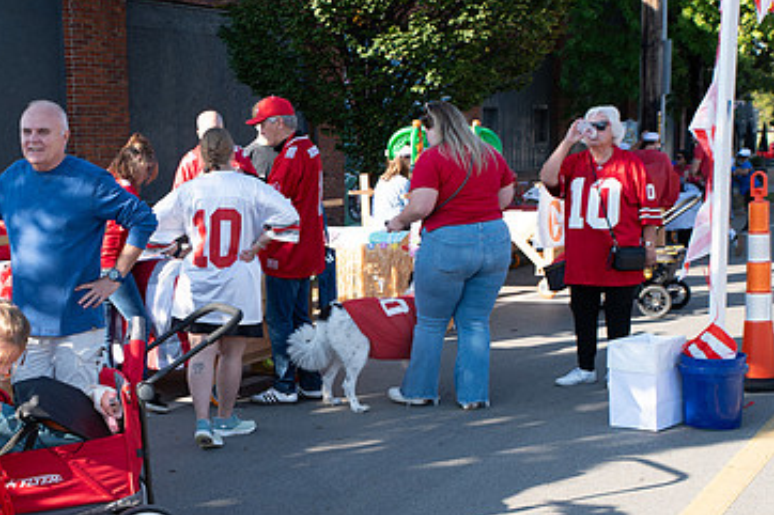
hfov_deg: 34.9
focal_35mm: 56
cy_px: 335
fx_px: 1203
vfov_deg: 24.1
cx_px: 197
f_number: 6.3
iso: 160
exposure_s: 1/200
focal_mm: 35
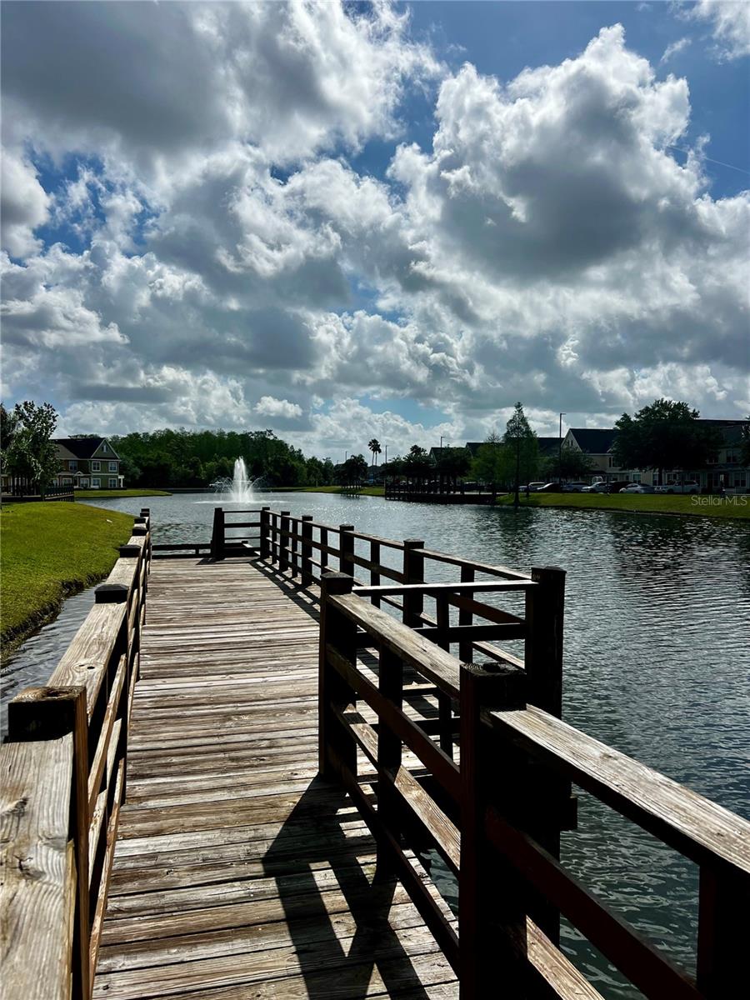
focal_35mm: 26
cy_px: 500
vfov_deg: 67.3
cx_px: 375
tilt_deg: -2.6
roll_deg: -0.4
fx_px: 751
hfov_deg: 53.1
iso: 50
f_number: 1.5
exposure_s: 1/14286
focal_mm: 5.7
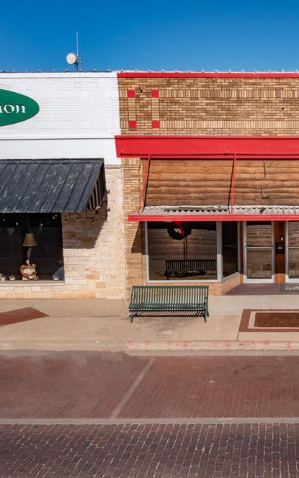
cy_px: 235
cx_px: 300
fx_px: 574
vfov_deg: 45.3
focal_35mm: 44
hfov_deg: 27.5
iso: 100
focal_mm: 10.26
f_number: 11
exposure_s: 1/240
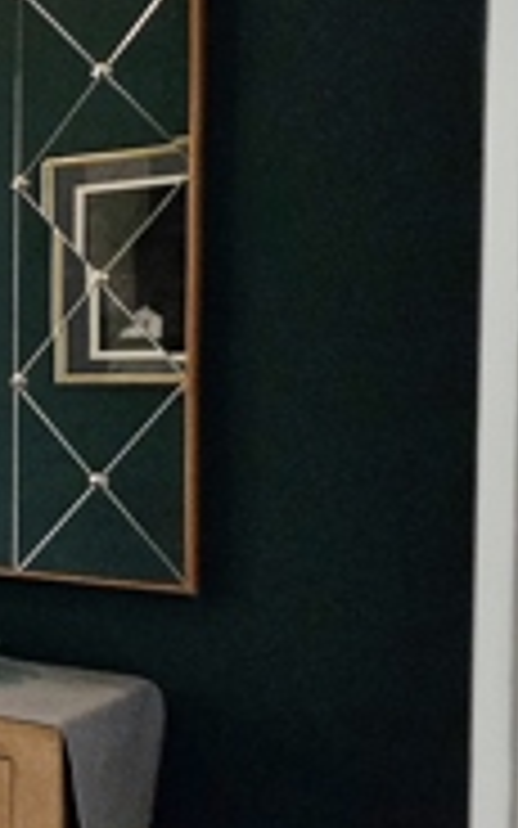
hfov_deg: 12.8
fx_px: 1084
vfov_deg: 41.8
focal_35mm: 48
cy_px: 418
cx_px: -910
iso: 320
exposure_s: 1/100
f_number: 1.9
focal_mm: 2.2
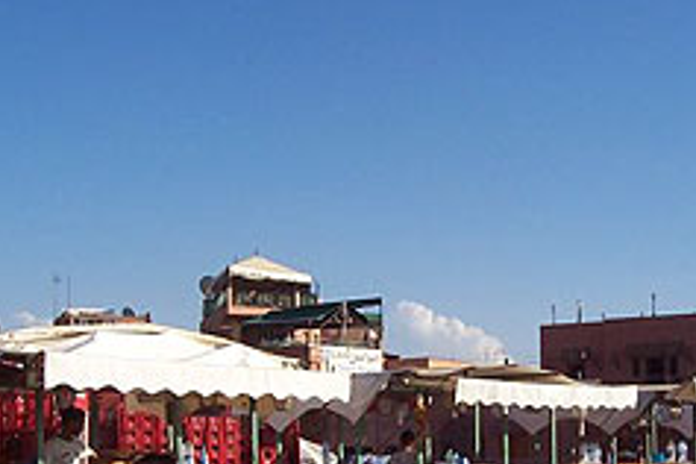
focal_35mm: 73
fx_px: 1411
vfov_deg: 18.4
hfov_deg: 27.5
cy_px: 396
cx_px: 487
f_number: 5.6
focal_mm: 5.6
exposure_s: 1/750
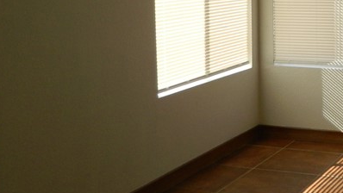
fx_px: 637
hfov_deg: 27.3
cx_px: 390
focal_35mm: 70
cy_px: 13
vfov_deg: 17.0
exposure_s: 1/250
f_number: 3.1
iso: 100
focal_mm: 4.5
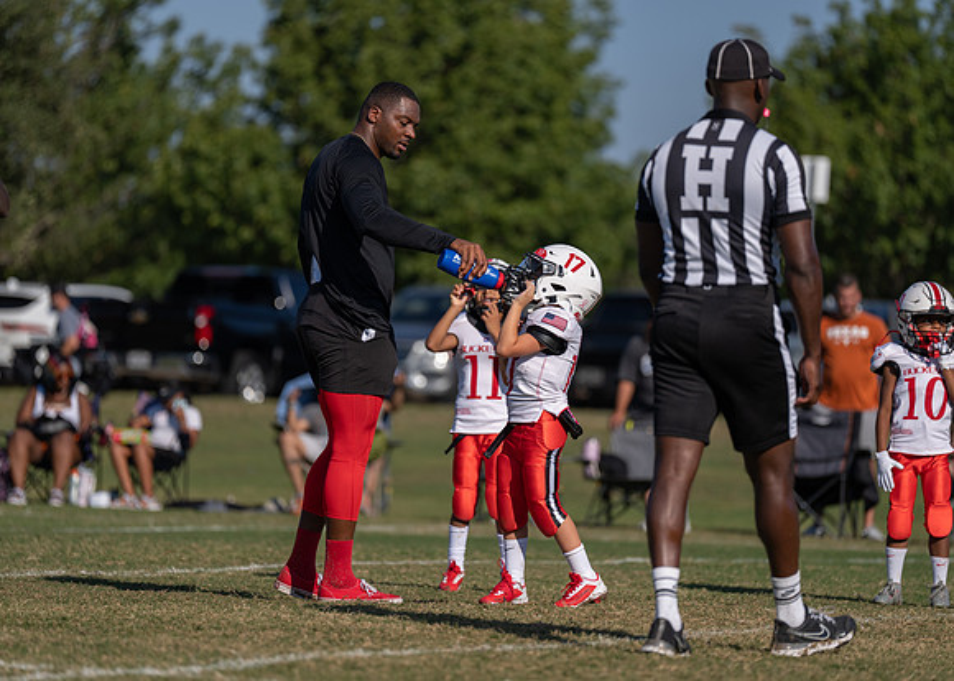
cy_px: 340
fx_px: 5677
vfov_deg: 6.9
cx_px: 477
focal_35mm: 210
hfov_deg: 9.6
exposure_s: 1/4000
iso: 125
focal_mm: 200
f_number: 2.8
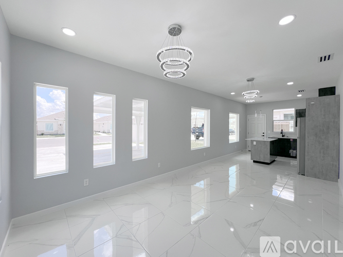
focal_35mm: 13
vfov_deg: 89.9
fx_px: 129
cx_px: 172
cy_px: 128
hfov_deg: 106.2
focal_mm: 1.57
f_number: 1.8
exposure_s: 1/2053
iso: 32
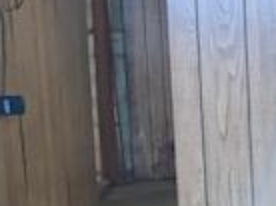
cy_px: 232
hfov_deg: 14.2
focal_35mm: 121
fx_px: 963
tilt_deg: -11.4
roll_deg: -0.5
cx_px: 518
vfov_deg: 12.0
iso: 80
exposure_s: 1/7
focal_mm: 4.25
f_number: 1.8
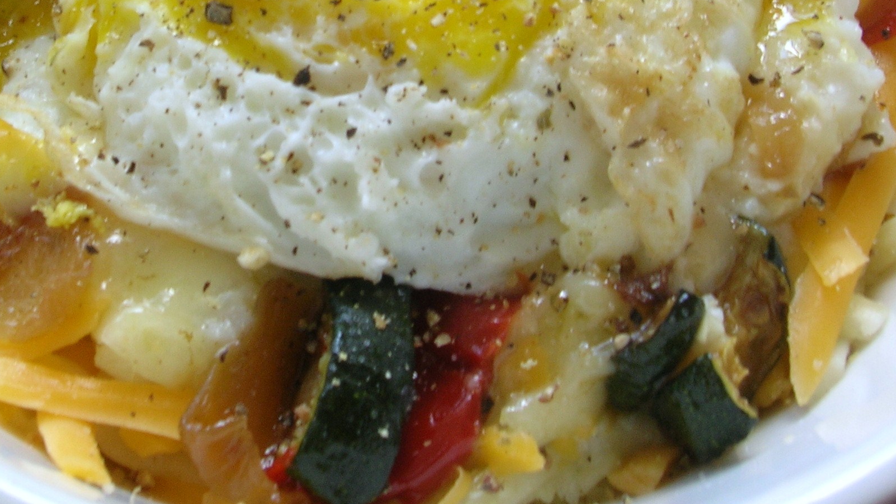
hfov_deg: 31.3
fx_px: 1592
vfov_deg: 17.5
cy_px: -9
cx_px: 341
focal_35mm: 67
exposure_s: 1/11.1
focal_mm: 6.4
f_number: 5
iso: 50
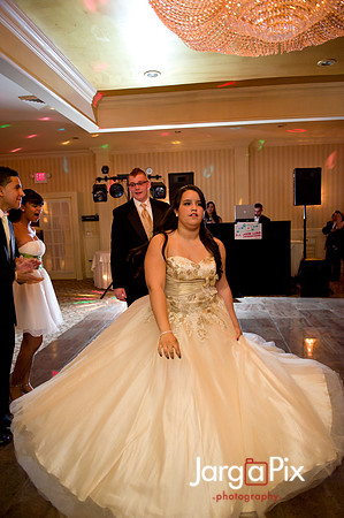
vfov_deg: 69.4
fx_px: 374
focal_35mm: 26
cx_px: 172
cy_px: 259
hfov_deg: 49.5
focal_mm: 26
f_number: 3.2
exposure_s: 1/125
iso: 1600
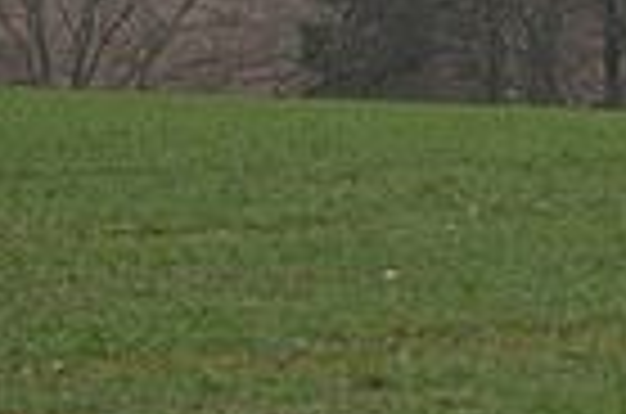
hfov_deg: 2.8
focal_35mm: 732
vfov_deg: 1.9
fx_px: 12700
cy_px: -162
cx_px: 1117
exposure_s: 1/800
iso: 1600
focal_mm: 175
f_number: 5.6
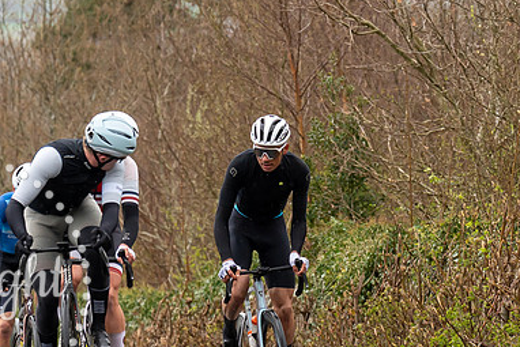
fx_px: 5173
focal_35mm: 358
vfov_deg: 3.8
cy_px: 158
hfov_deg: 5.8
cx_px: 231
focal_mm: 113
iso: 640
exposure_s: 1/1000
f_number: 4
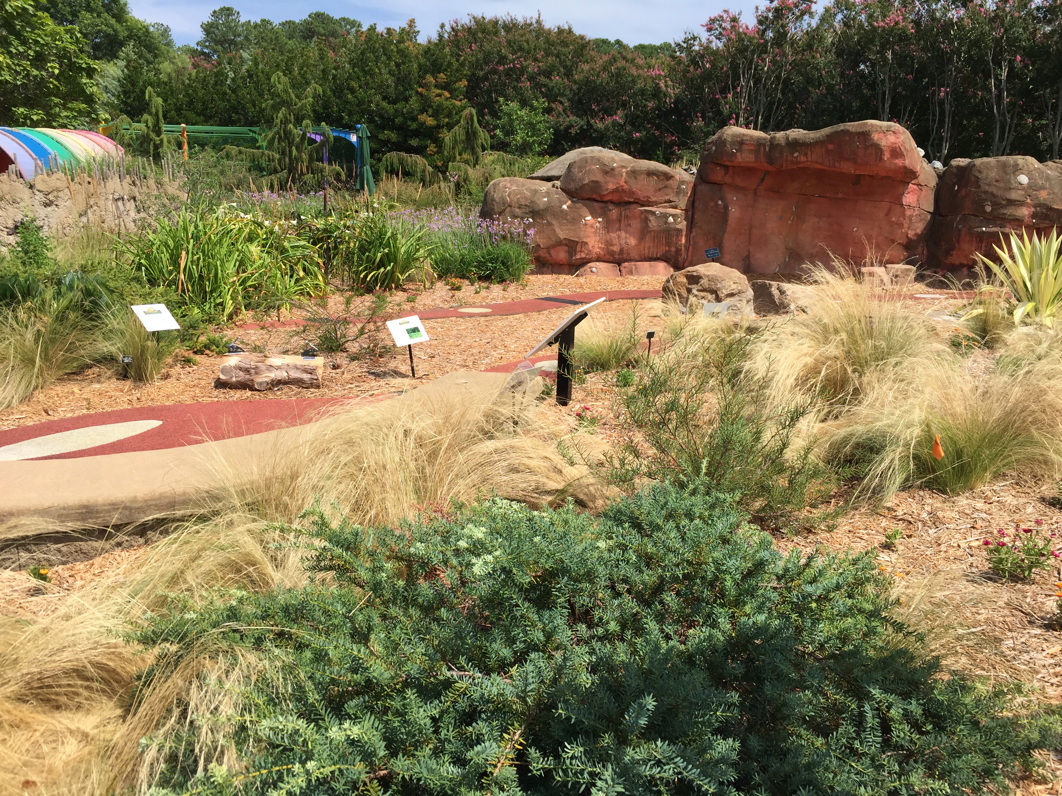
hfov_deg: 61.7
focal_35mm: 29
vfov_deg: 48.2
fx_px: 890
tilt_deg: -14.2
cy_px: 398
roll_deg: -2.2
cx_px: 531
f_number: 2.2
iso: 32
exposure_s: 1/1883
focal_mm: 4.15
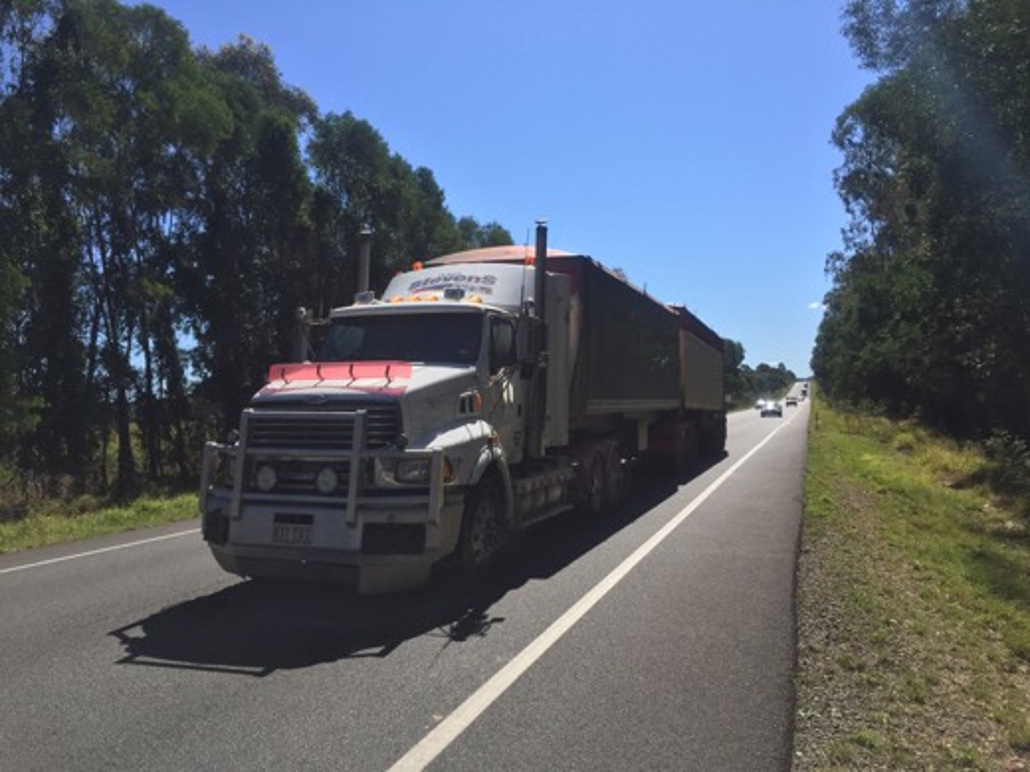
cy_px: 386
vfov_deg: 48.2
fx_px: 863
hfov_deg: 61.7
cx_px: 515
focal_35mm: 29
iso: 32
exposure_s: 1/2475
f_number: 2.2
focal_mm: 4.15
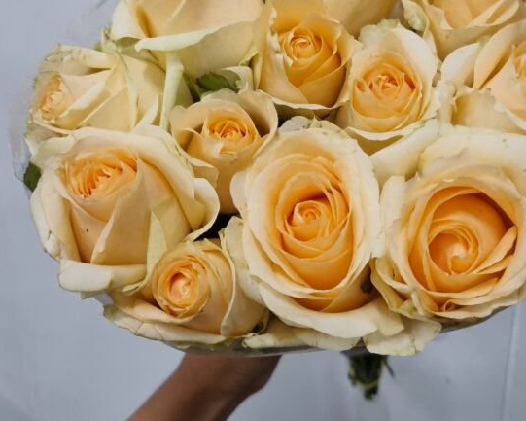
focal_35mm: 48
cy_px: 119
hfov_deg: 38.7
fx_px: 747
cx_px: 299
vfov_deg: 31.0
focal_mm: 5.4
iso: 250
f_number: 1.8
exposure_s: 1/120
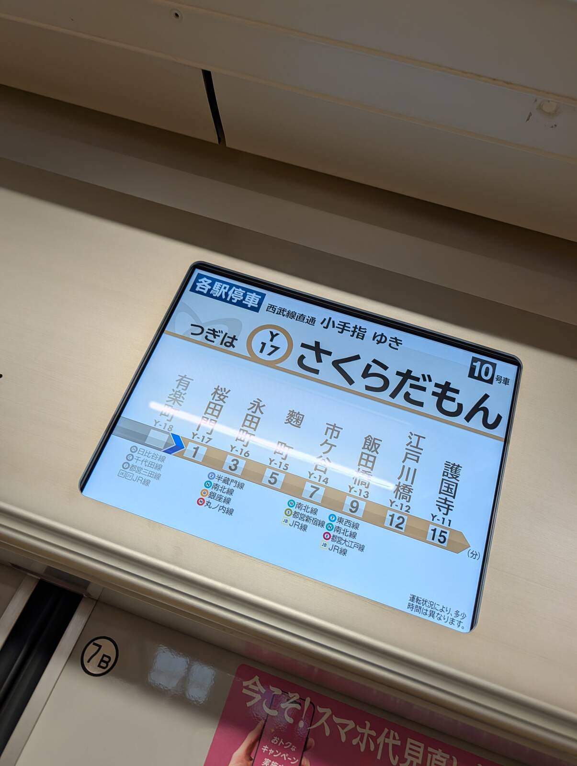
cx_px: 288
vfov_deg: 71.5
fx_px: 532
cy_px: 383
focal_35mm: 24
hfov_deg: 56.9
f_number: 1.68
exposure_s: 1/357
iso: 22
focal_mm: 6.9
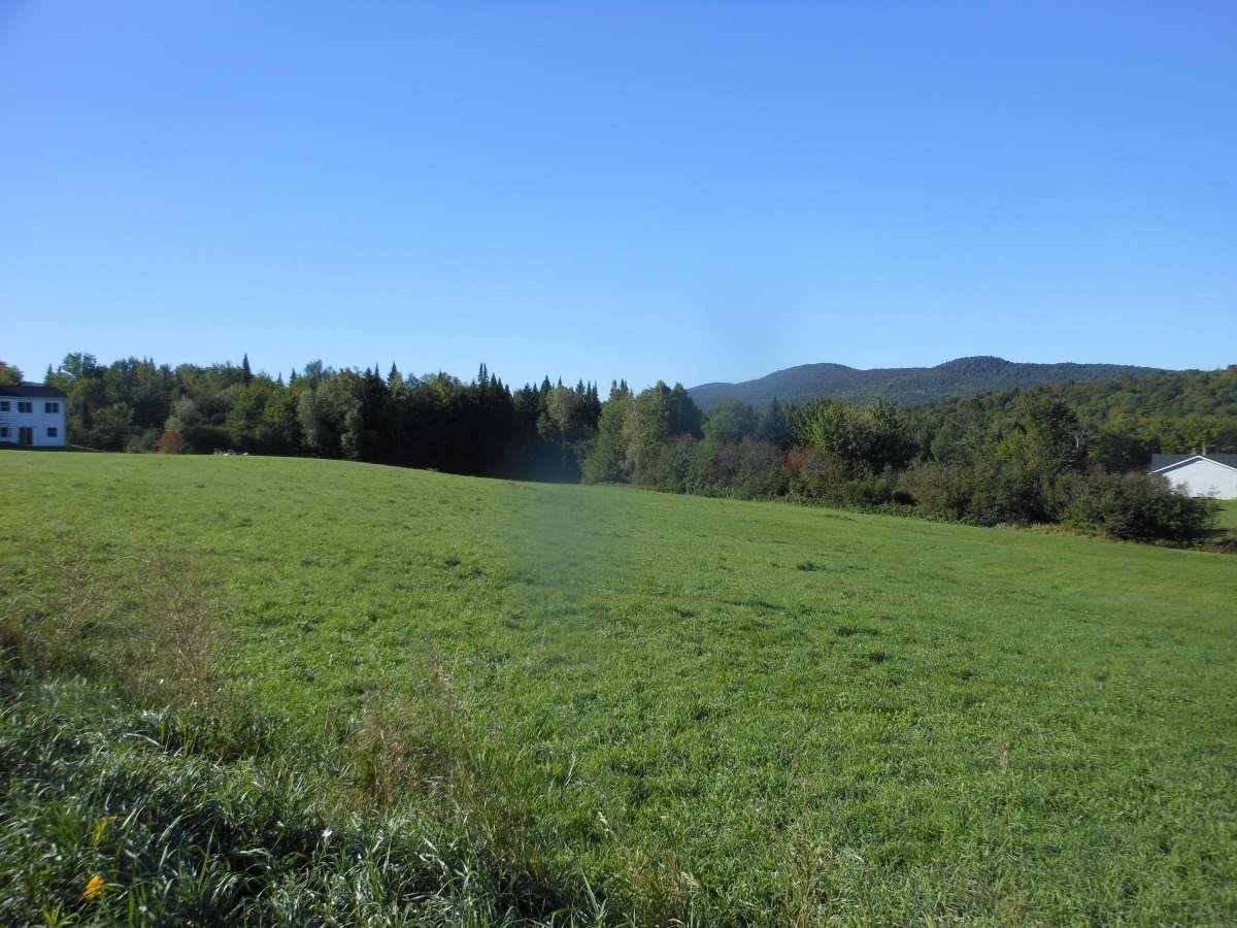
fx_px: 1001
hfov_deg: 63.4
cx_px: 618
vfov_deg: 49.7
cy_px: 464
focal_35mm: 28
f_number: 3.7
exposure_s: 1/640
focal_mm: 5
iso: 80
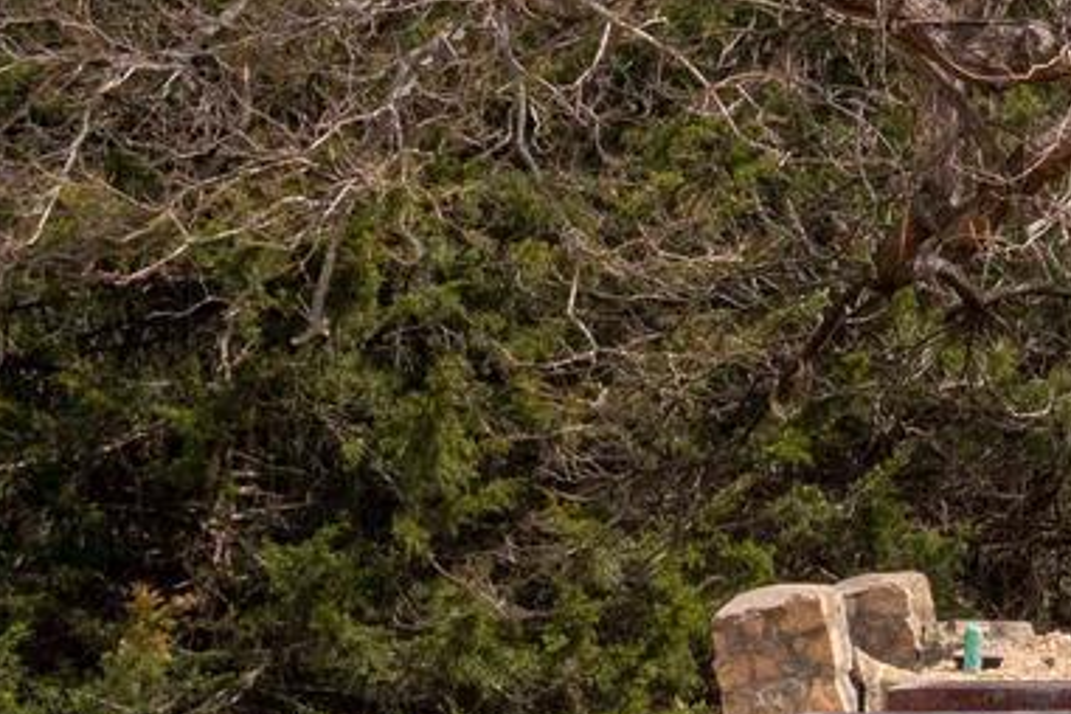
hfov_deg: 7.6
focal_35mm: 247
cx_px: 2848
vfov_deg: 5.5
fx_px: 7348
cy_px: -118
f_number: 16
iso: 1000
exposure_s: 1/1000
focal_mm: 46
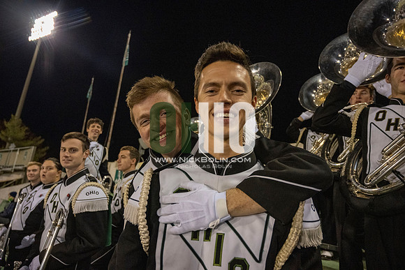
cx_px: 202
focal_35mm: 24
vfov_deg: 53.2
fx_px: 270
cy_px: 135
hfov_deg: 73.7
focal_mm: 24
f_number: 4
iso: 3200
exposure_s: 1/500
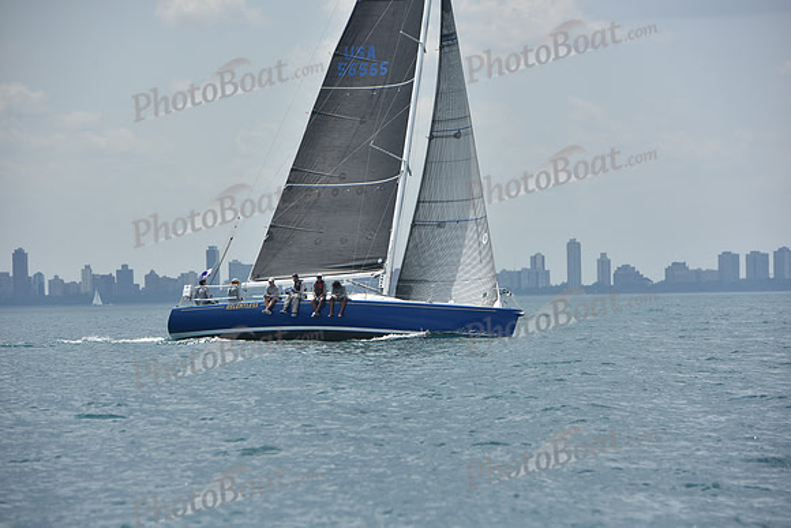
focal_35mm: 200
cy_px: 264
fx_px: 4395
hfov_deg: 10.3
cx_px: 396
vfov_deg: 6.9
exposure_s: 1/1250
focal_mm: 200
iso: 250
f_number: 8
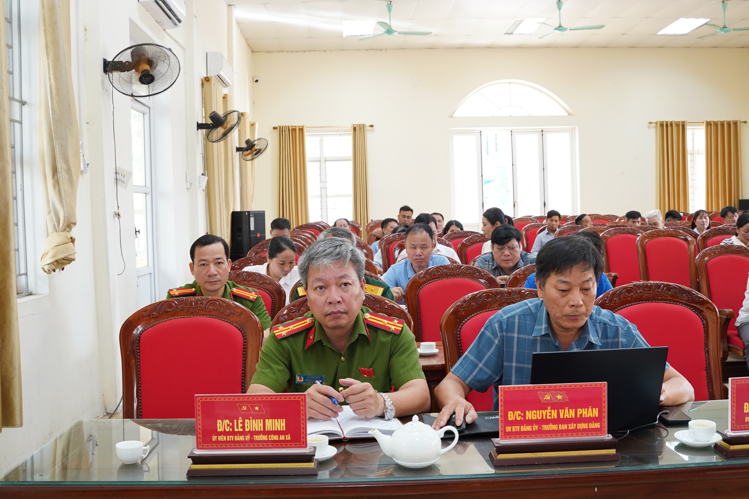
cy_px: 250
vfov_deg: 36.9
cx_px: 374
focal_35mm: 36
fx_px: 749
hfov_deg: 53.1
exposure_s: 1/50
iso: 1000
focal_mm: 24
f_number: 5.6
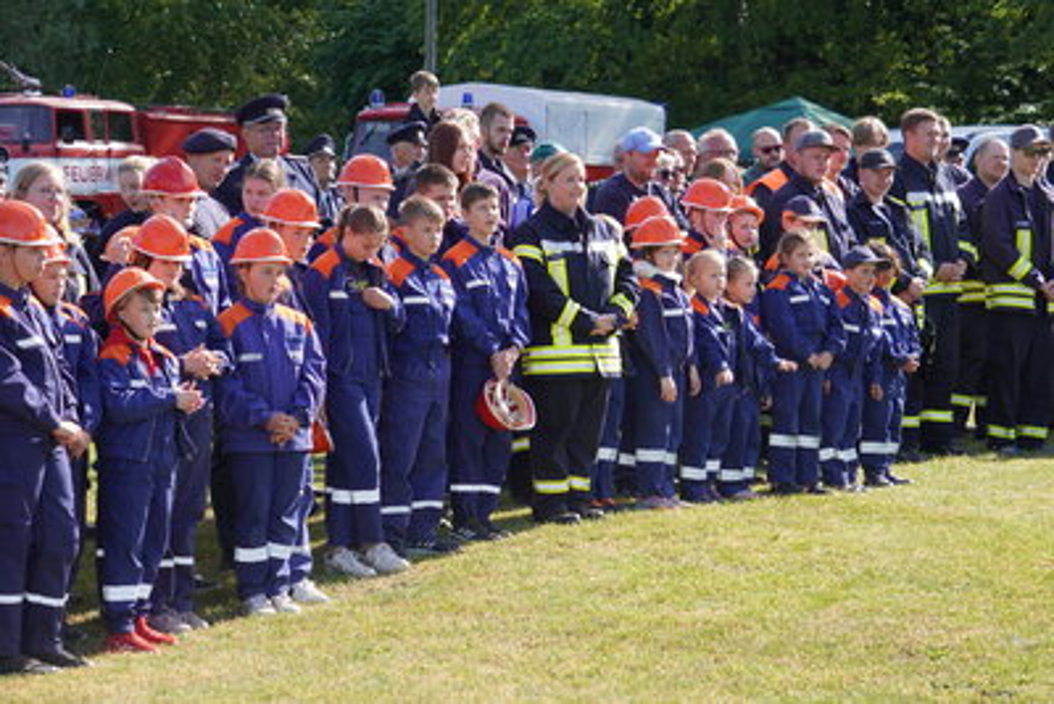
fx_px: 3910
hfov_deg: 15.4
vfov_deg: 10.3
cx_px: 527
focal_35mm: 134
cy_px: 352
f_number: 5.6
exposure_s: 1/160
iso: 100
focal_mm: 89
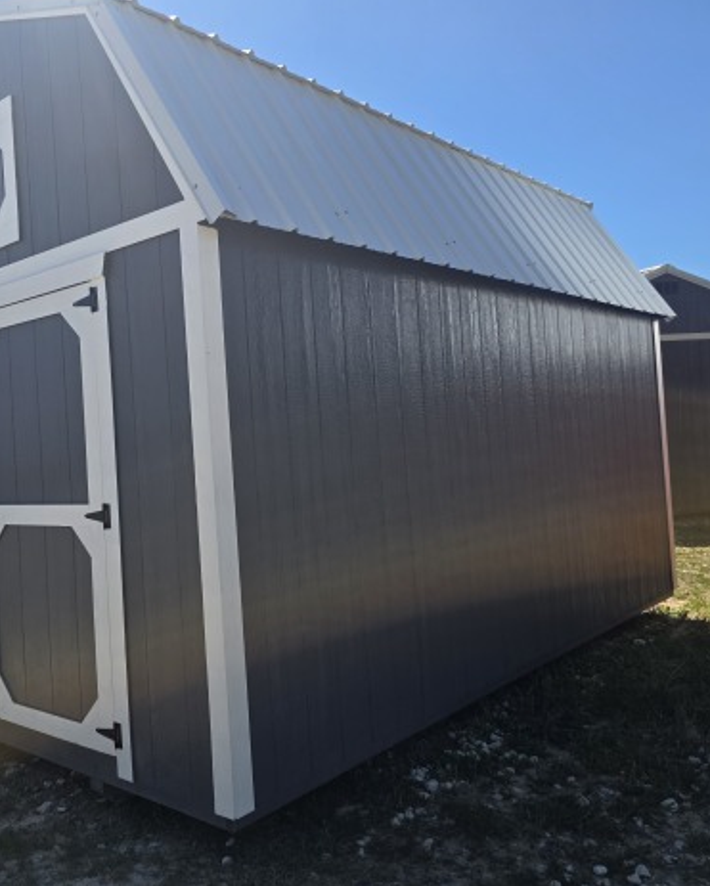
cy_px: 434
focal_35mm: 31
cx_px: 226
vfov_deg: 57.1
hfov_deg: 46.3
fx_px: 813
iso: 80
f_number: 1.7
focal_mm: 6.3
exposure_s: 1/5296
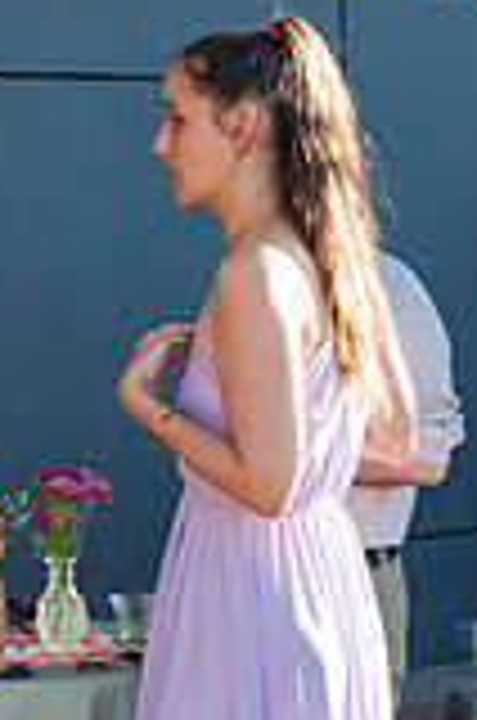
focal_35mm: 141
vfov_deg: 14.6
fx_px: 2814
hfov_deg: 9.7
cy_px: 454
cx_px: 68
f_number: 3.5
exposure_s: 1/500
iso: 400
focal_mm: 50
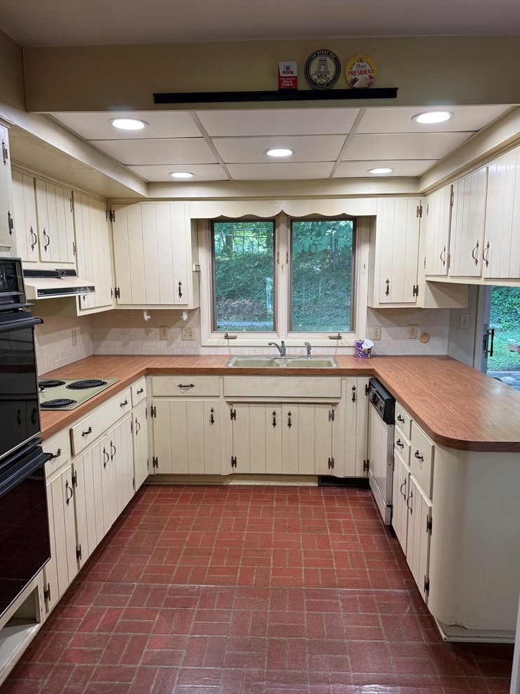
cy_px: 359
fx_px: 501
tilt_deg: -9.0
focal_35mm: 25
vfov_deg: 69.4
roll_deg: -0.1
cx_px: 258
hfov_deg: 54.9
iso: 160
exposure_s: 1/120
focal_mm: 6.76
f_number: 1.78
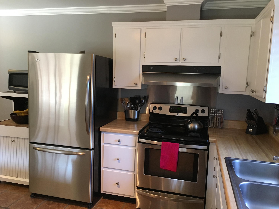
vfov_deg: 48.2
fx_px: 234
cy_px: 104
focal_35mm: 29
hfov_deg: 61.7
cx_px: 140
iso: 125
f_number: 2.2
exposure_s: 1/30
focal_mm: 4.15
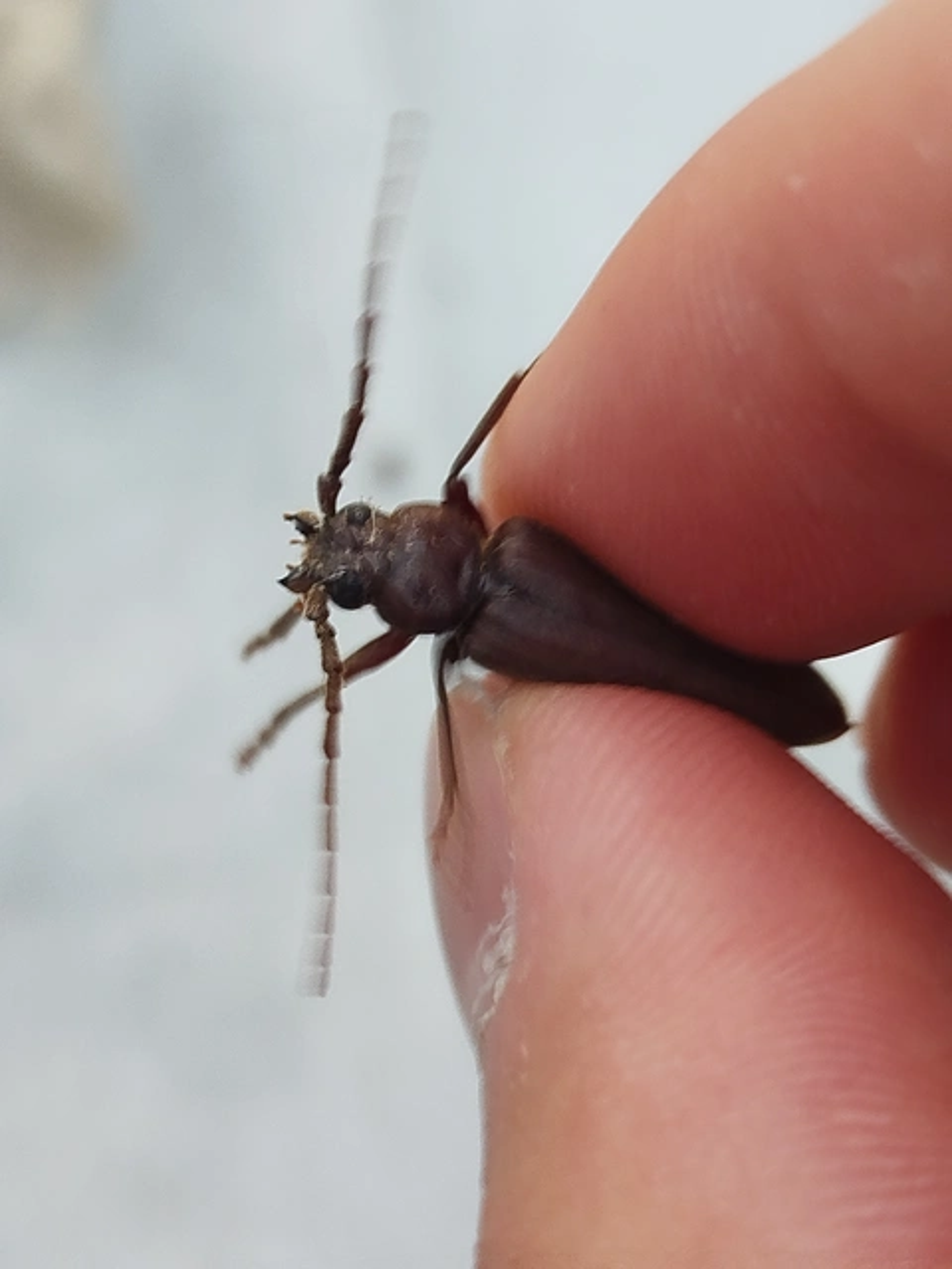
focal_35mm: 62
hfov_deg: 23.7
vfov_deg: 31.2
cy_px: 634
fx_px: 2273
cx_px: 476
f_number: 1.7
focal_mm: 5.31
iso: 160
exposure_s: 1/33
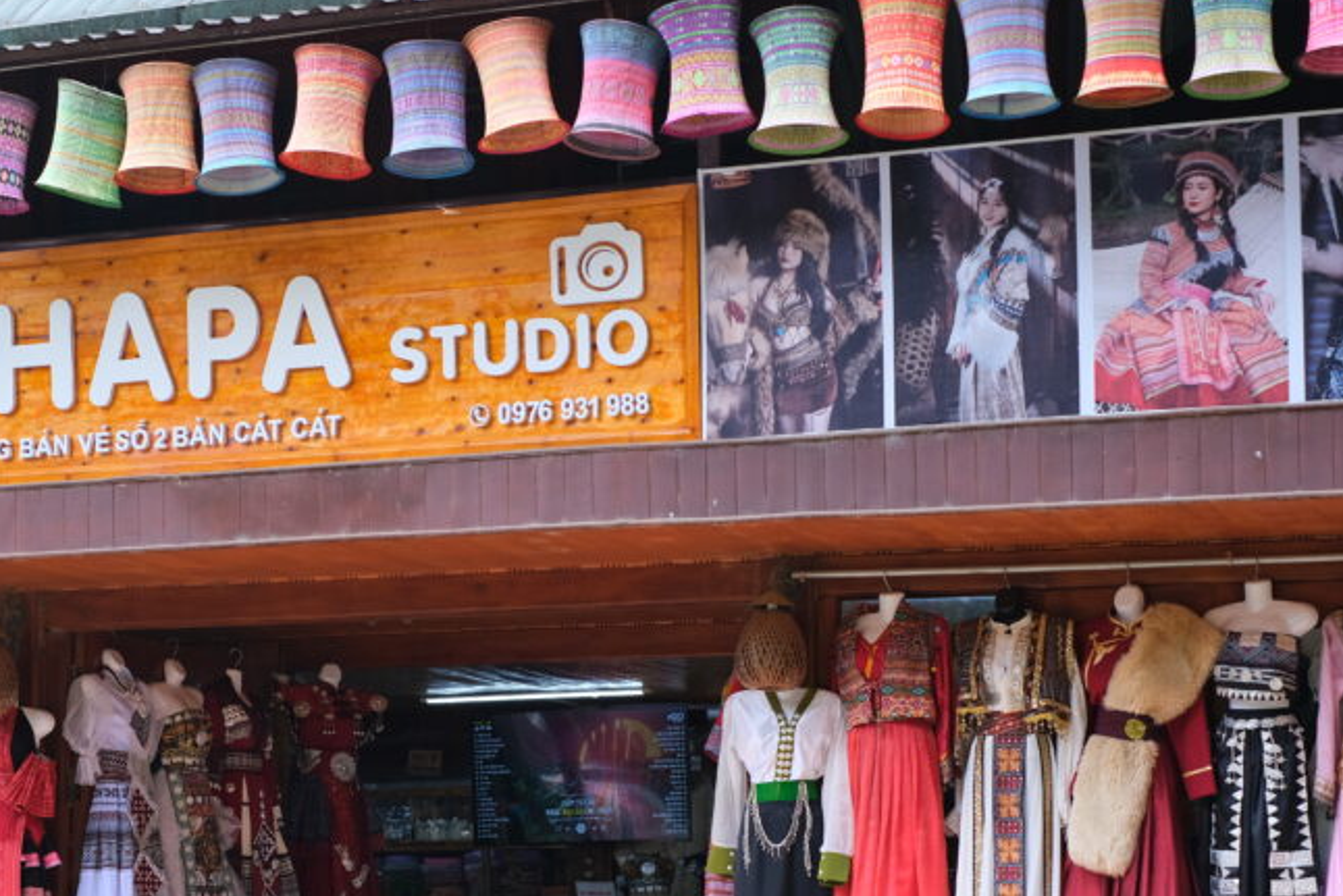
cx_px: 412
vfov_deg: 16.2
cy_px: 695
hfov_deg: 24.0
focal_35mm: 84
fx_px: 3134
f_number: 3.2
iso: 320
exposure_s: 1/420
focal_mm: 35
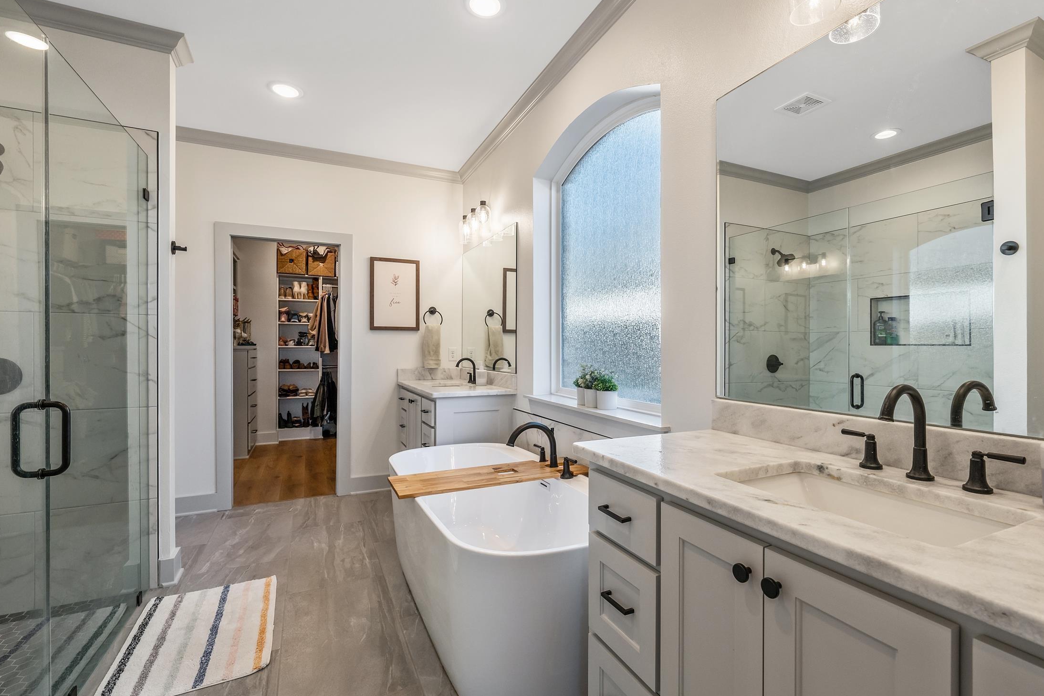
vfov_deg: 73.7
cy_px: 340
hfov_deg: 96.7
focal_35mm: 16
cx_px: 547
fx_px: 464
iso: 800
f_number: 8
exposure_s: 1/60
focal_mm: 14
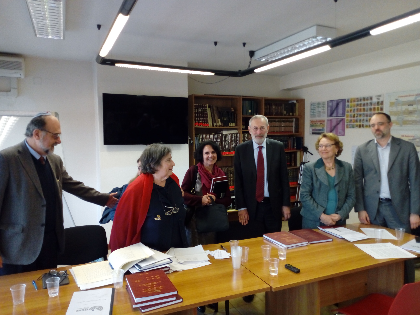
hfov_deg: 65.3
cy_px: 158
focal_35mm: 27
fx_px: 328
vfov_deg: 51.4
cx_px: 210
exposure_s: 1/50
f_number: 2
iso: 267
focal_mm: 3.5
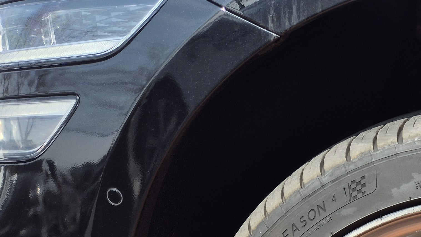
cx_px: 475
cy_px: 414
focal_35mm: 66
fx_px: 737
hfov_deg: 28.6
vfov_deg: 15.8
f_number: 1.8
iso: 25
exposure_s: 1/962
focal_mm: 5.4
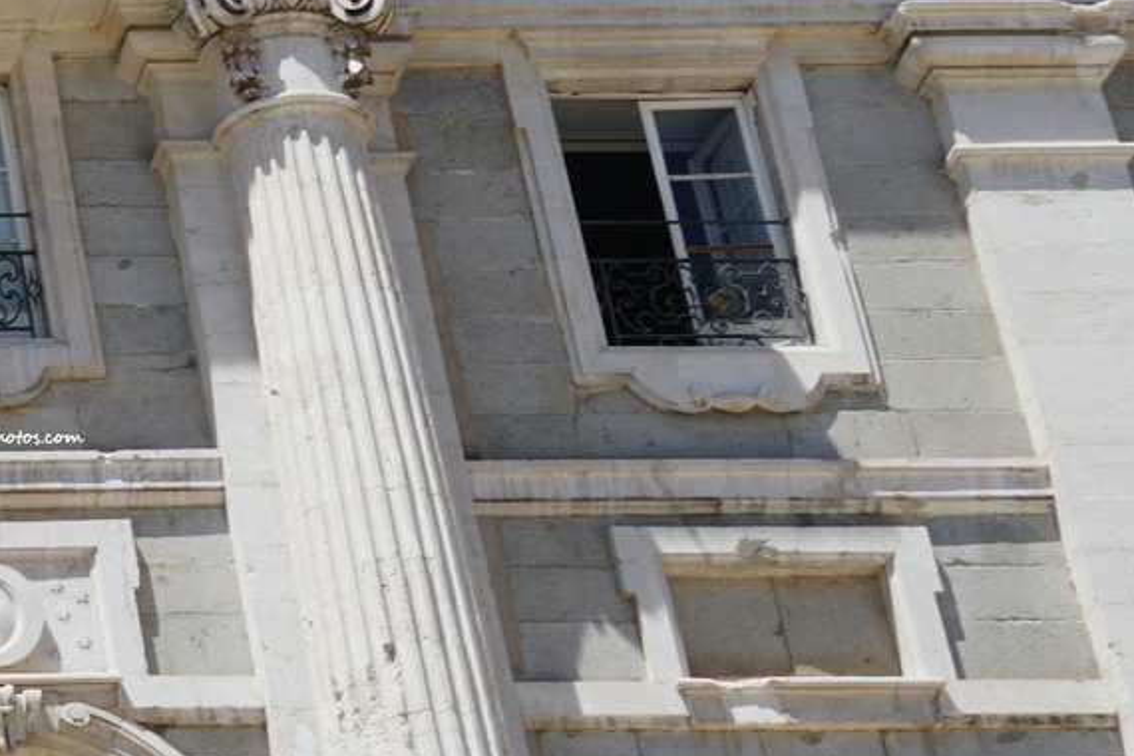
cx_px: -945
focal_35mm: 165
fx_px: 5194
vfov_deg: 8.1
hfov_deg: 11.5
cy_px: -573
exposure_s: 1/160
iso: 100
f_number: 11
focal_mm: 29
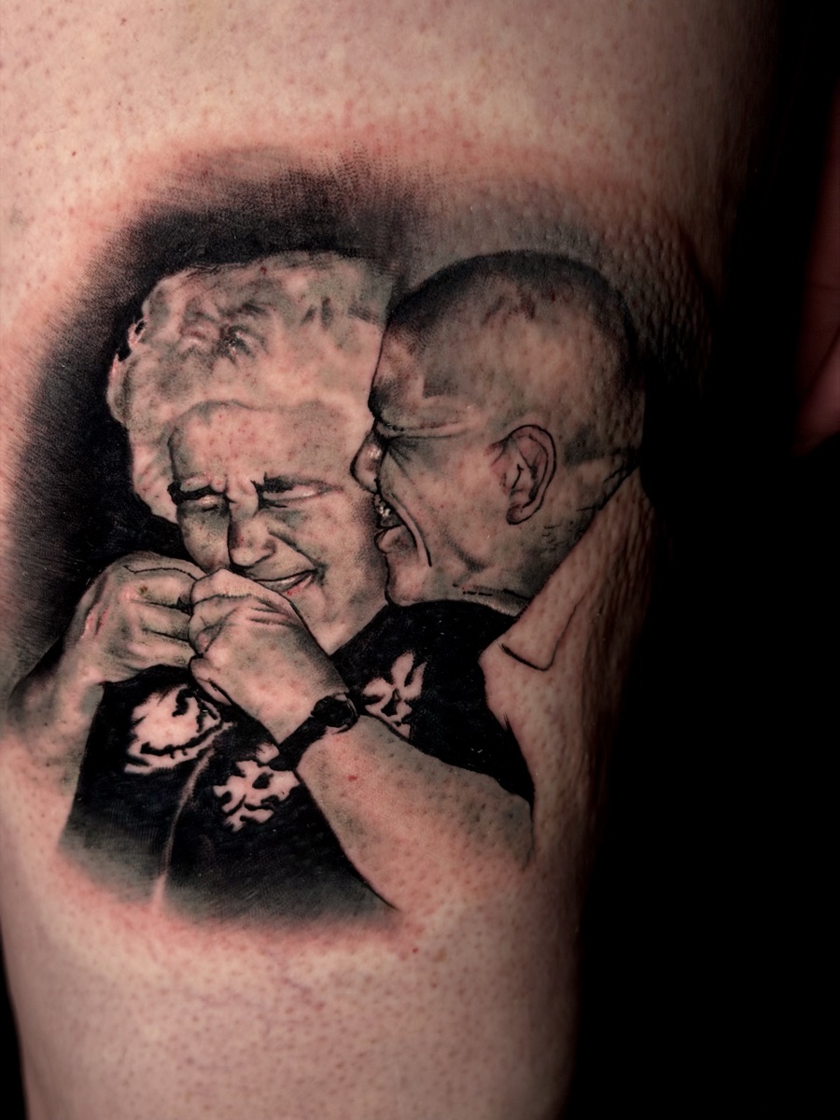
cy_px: 560
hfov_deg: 30.3
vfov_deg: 39.7
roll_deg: -0.7
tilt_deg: -8.4
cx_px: 420
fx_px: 1553
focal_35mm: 48
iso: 250
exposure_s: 1/60
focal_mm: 6.76
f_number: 1.78
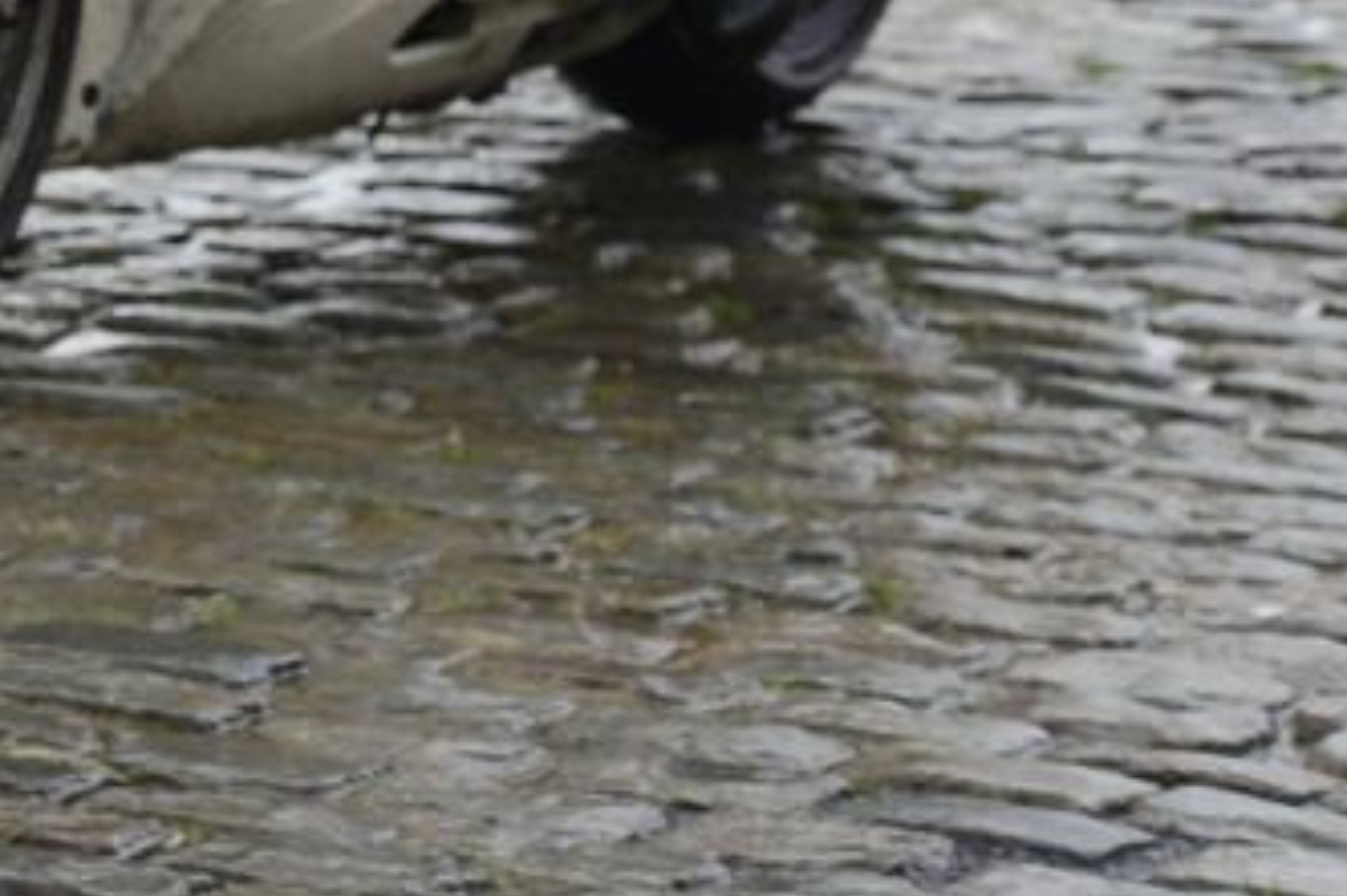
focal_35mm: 369
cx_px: -763
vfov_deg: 3.7
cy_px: -592
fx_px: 13799
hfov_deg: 5.5
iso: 800
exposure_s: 1/1000
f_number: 5.6
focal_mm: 102
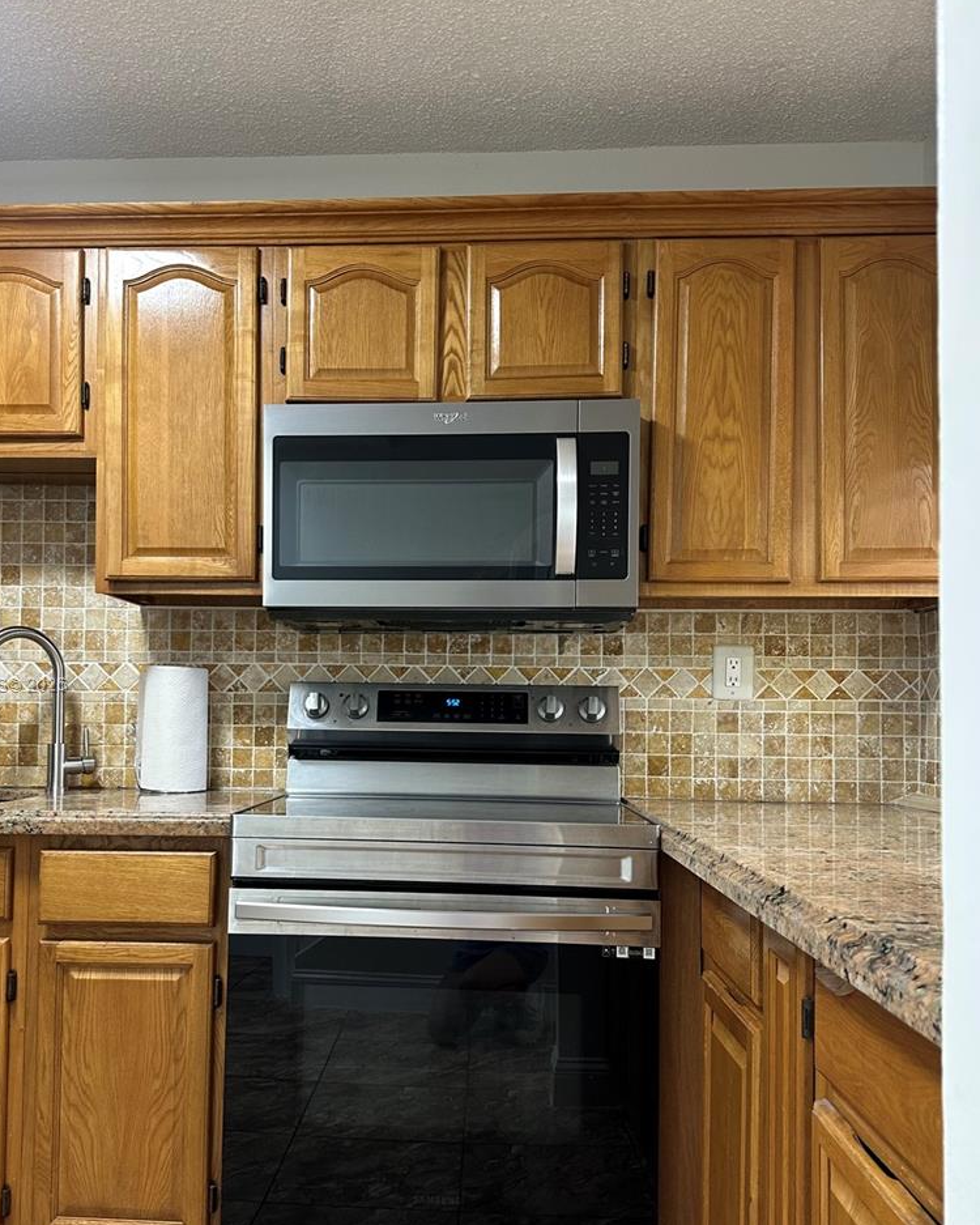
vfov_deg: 58.6
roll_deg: -1.9
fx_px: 1087
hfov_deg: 48.3
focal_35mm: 30
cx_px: 413
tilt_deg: +2.2
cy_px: 686
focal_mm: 6.86
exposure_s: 1/60
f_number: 1.78
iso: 200
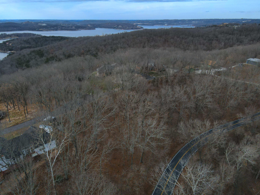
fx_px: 180
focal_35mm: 24
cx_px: 130
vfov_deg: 56.8
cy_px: 98
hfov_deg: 71.6
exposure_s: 1/800
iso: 110
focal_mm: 4.5
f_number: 2.8
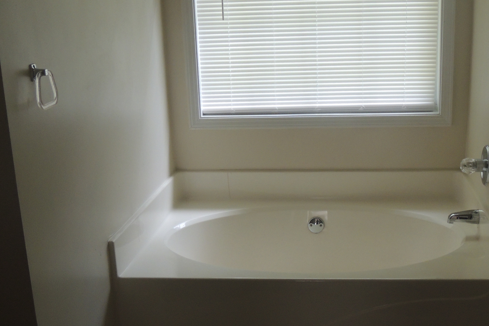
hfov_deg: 40.1
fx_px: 665
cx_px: 306
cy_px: 169
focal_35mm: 49
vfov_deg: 27.5
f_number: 3.3
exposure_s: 1/125
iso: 400
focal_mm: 6.2
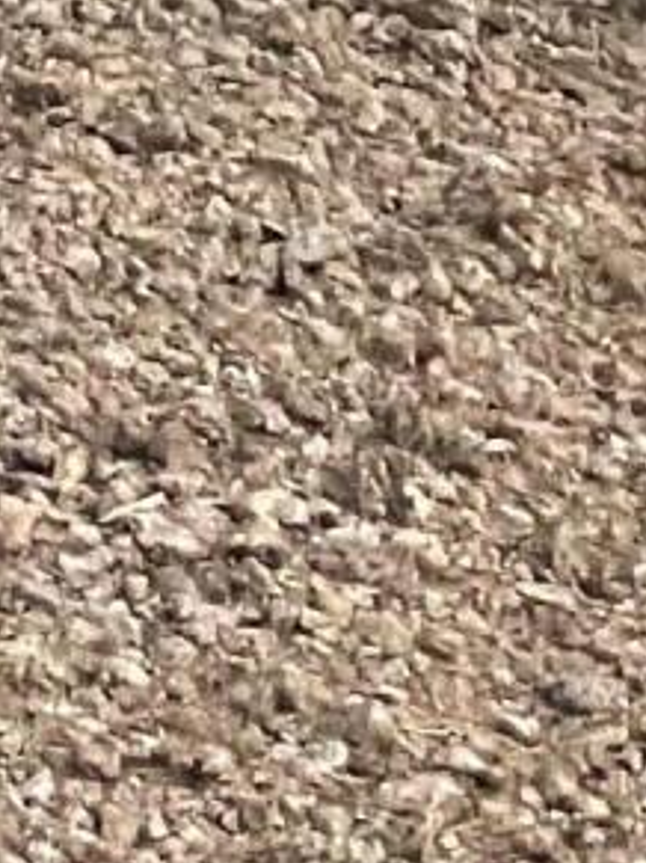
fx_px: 8914
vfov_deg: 5.3
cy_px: -1596
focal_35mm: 358
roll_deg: -1.0
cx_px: -676
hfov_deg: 4.1
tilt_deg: -2.7
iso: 800
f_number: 2
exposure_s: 1/60
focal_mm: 6
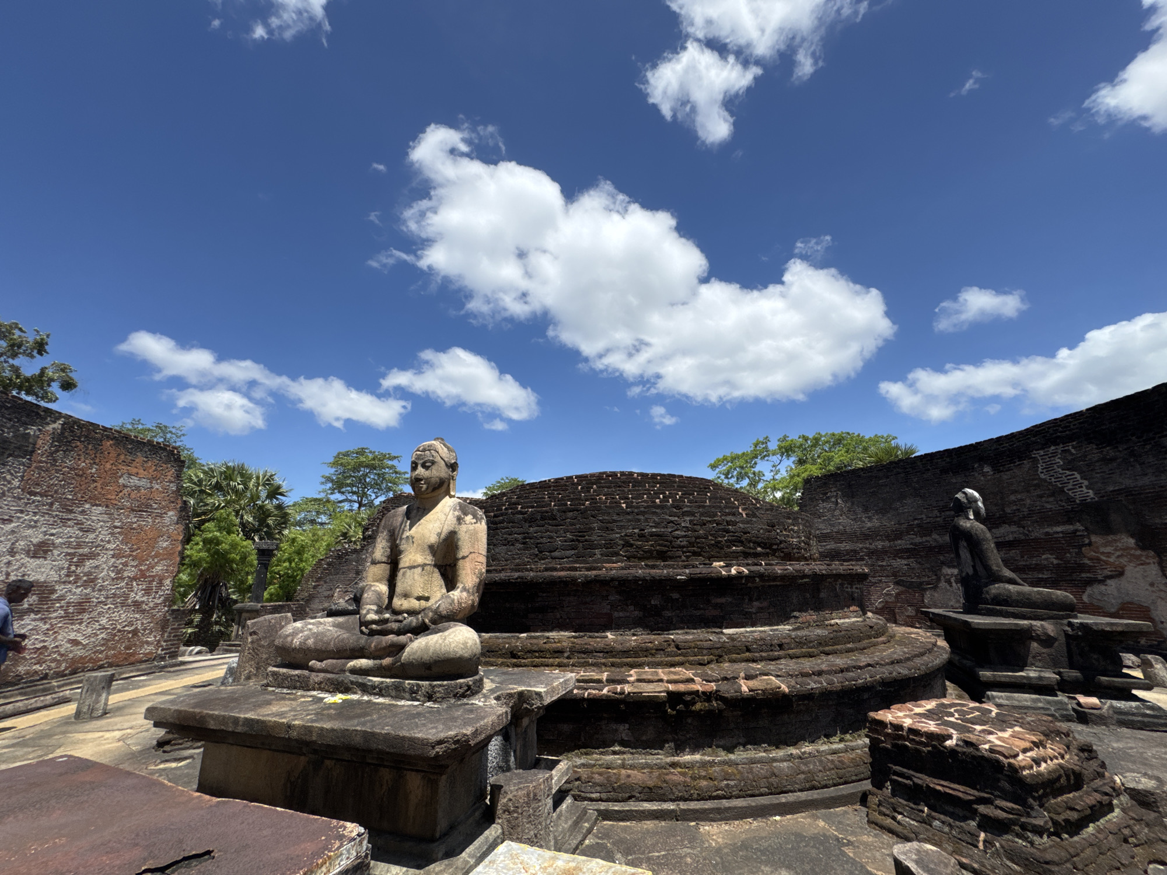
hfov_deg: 102.1
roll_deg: +1.3
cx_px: 584
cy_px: 438
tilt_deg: +17.4
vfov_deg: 85.7
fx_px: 472
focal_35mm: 14
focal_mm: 2.22
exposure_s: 1/3106
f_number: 2.2
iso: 50
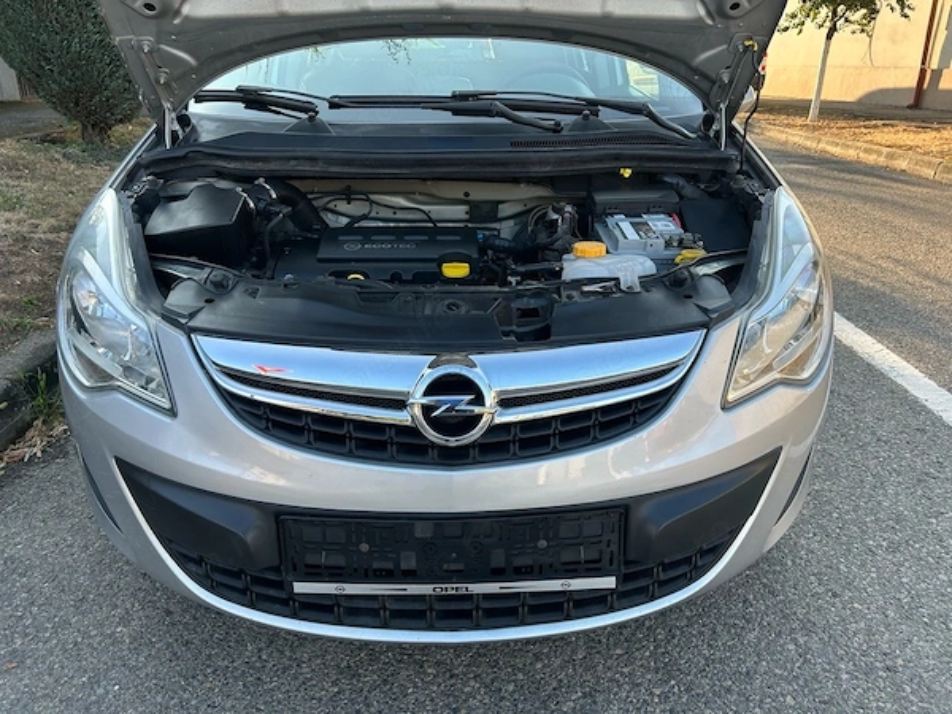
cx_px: 476
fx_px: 715
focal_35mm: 26
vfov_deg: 53.1
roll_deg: -0.9
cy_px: 357
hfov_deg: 67.3
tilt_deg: -22.5
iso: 50
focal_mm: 5.7
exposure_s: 1/441
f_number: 1.5
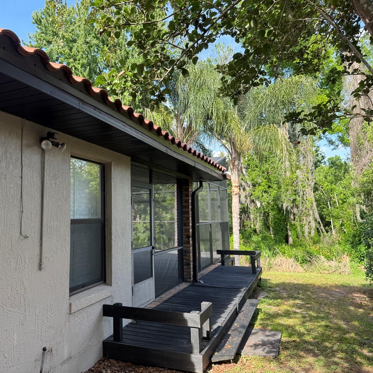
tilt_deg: +4.8
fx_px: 354
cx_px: 131
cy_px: 185
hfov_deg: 54.7
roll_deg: +0.6
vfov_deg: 55.6
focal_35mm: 29
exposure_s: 1/756
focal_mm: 6.76
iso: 80
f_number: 1.78
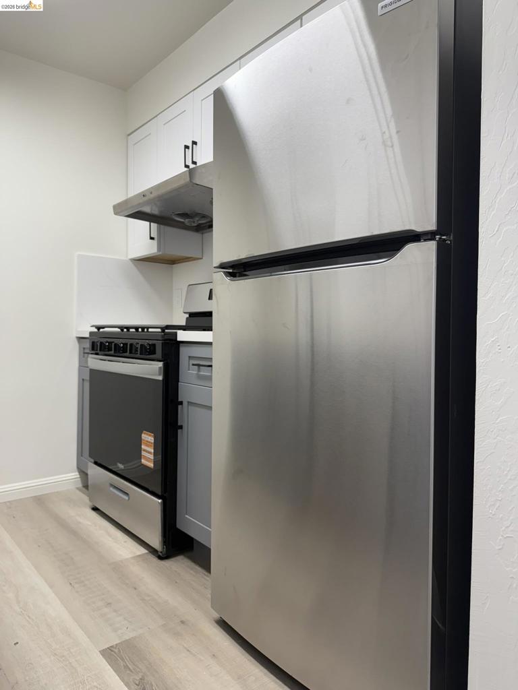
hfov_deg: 56.8
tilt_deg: +0.1
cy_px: 345
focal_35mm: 24
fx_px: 479
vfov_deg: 71.6
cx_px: 259
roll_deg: -1.2
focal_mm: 6.76
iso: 125
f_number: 1.78
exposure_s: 1/120
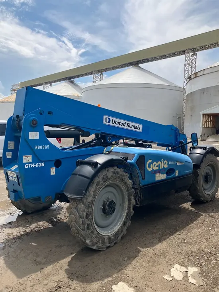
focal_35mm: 28
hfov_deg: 49.8
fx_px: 236
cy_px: 146
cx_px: 110
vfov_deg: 63.4
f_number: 1.8
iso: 32
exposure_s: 1/2558
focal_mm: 3.99
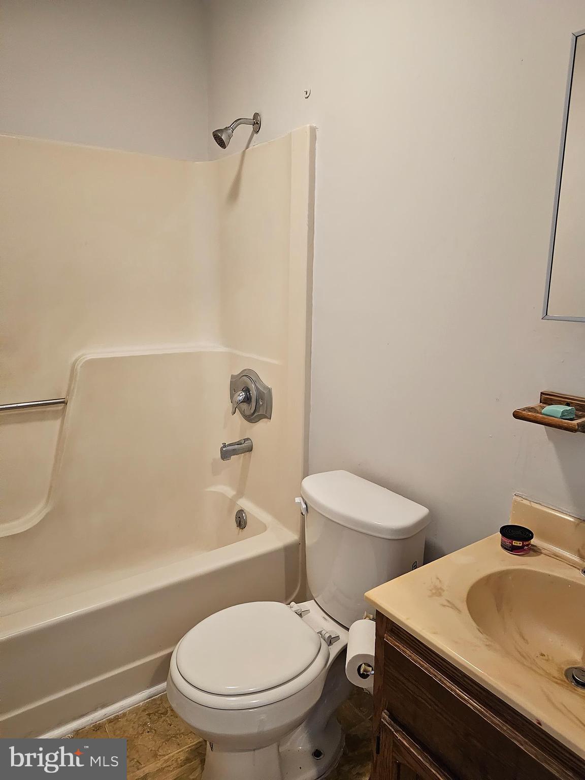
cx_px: 292
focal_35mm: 23
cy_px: 390
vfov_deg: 73.9
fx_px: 518
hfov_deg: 58.9
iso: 1250
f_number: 1.7
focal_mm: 6.3
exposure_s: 1/170
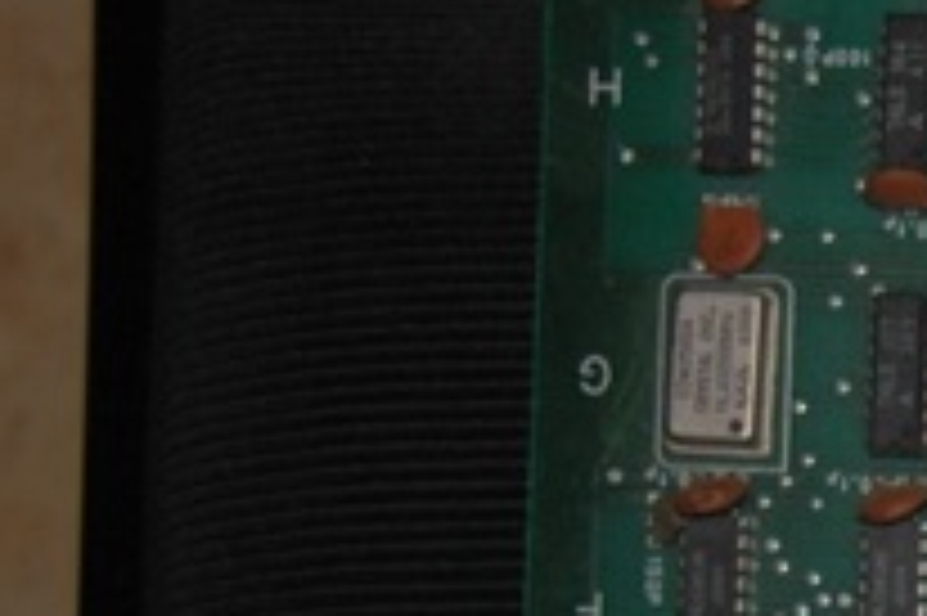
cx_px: 2156
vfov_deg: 5.8
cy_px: 1198
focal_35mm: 233
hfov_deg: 8.2
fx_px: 5995
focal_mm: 32
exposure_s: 1/60
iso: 200
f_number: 4.2
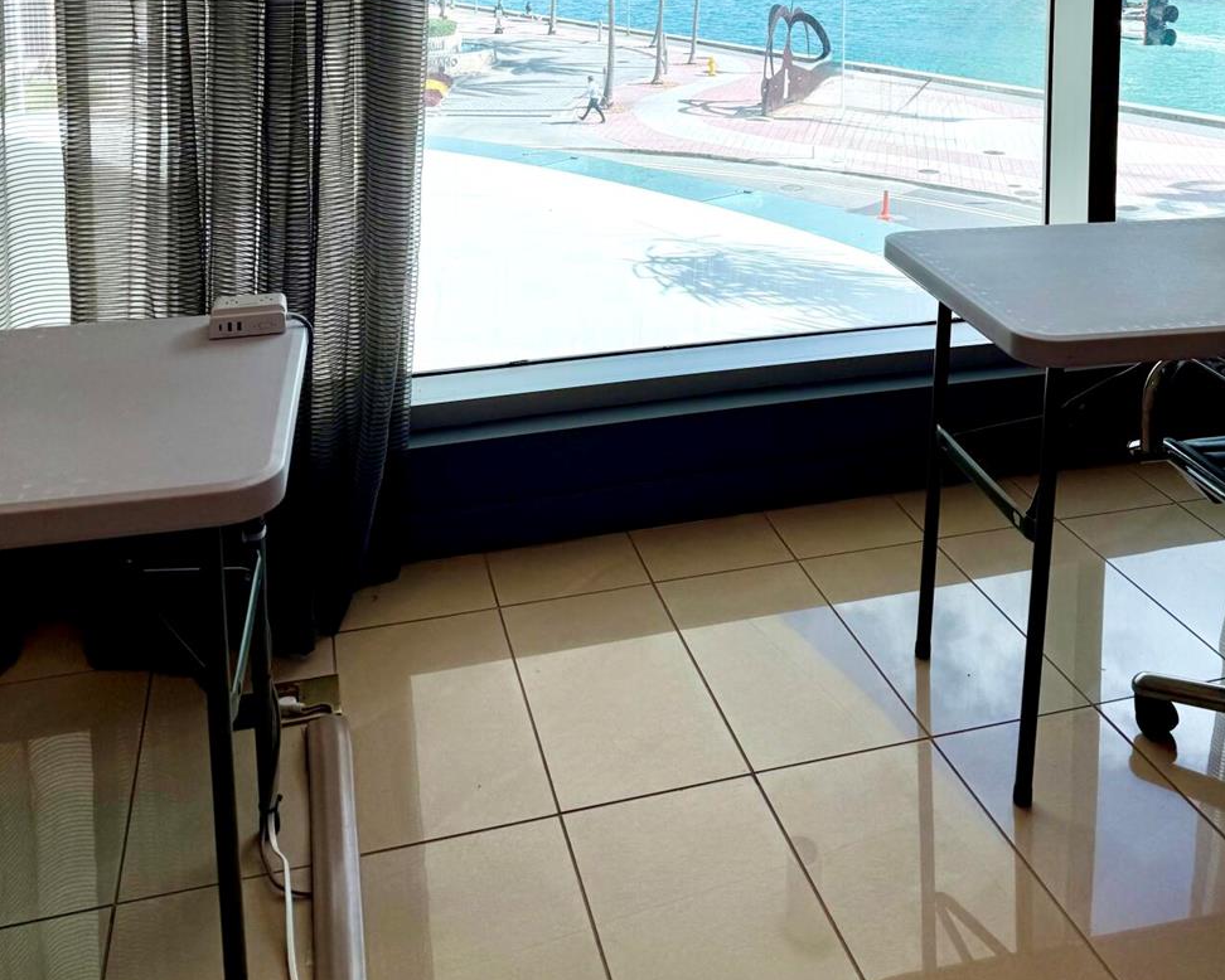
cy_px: 25
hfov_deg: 48.8
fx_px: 1342
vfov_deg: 36.5
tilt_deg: -5.5
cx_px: 723
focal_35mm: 37
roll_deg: -1.0
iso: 80
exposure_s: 1/3021
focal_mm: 6.76
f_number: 1.78
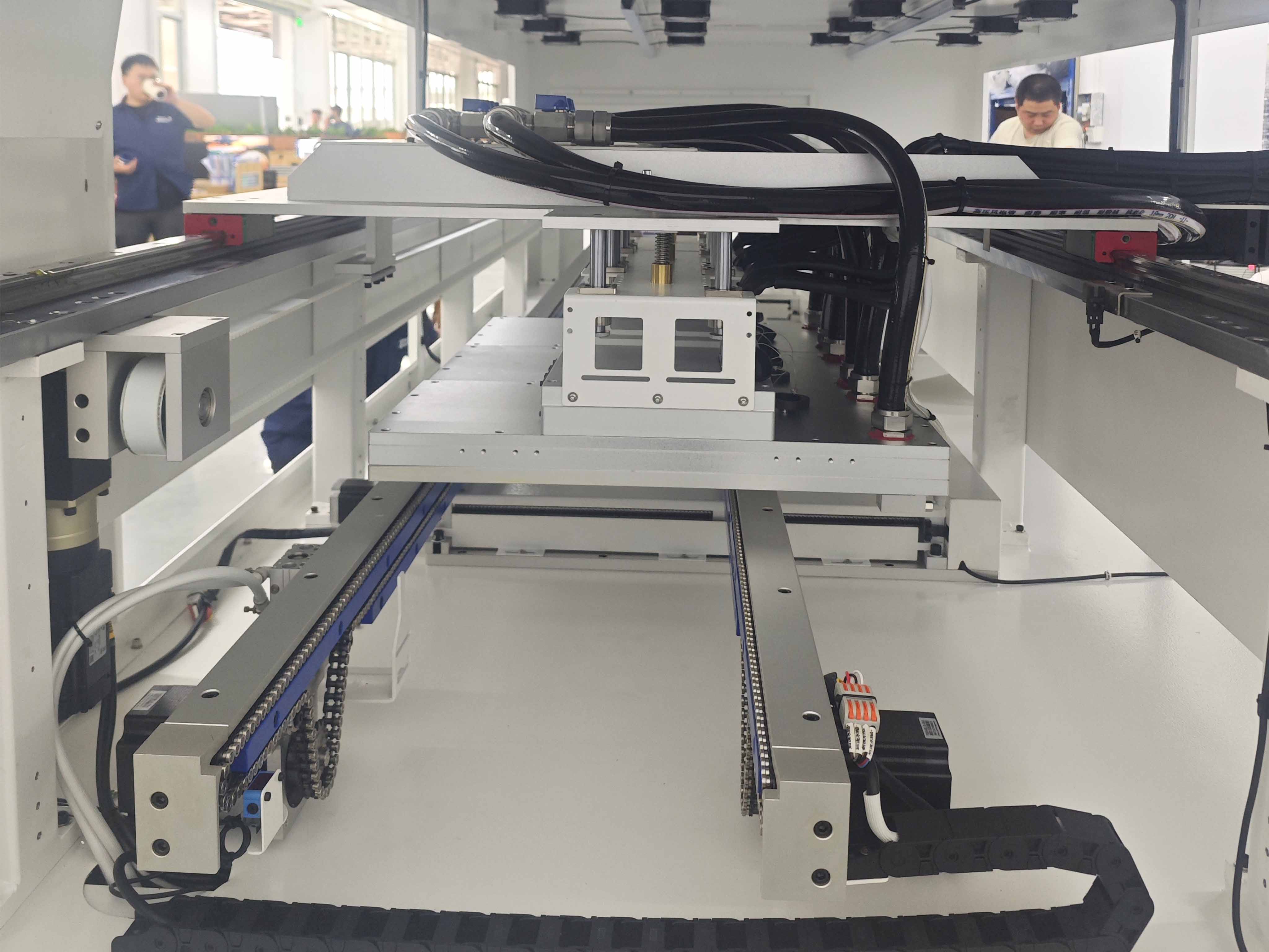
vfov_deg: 58.9
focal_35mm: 23
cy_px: 476
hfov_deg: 73.9
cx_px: 634
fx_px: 843
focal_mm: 6.55
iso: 400
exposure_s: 1/56
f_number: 1.6
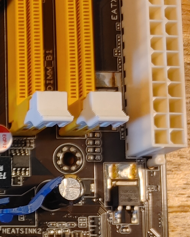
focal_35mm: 81
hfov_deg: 15.5
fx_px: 569
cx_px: -181
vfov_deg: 22.6
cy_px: 240
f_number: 1.8
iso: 200
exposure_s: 1/100
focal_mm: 4.81
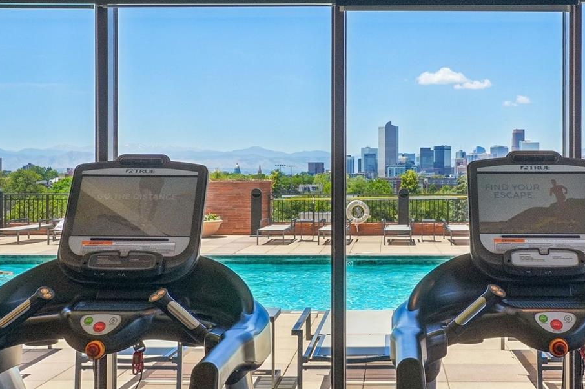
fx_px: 861
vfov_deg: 25.5
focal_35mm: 53
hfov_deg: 37.2
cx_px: 378
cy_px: 192
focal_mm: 20
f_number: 8
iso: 100
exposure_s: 1/350
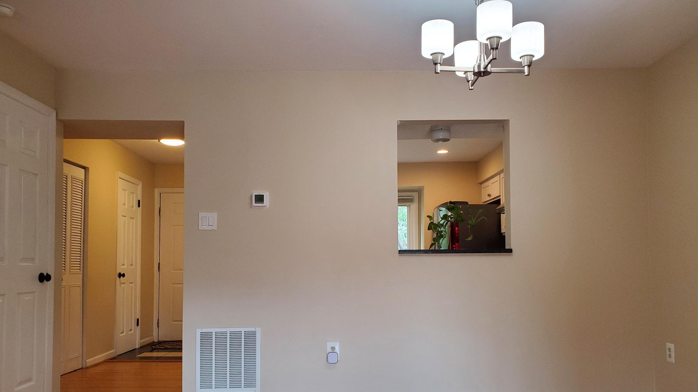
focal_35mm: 29
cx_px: 350
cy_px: 249
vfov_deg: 39.9
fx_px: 537
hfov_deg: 66.1
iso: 250
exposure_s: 1/120
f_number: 2.4
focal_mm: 4.3
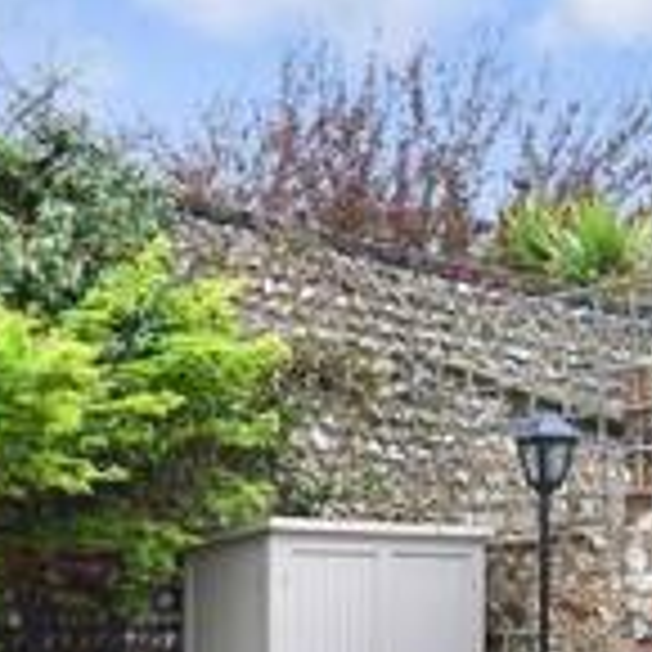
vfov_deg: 23.7
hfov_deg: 24.5
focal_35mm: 69
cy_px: 686
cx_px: 112
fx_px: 1470
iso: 200
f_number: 6.3
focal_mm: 12
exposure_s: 1/125
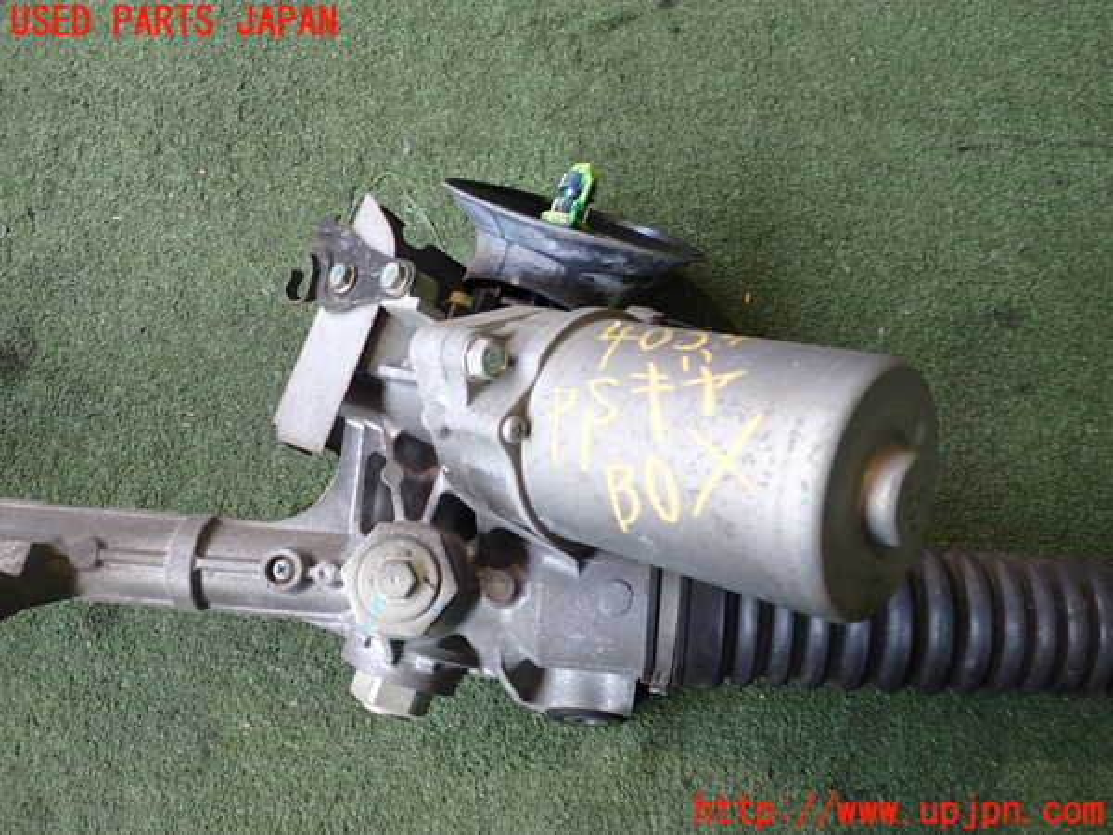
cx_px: 556
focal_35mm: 30
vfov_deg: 46.8
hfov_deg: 60.0
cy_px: 418
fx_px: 965
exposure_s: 1/80
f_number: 2.3
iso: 200
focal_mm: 5.4
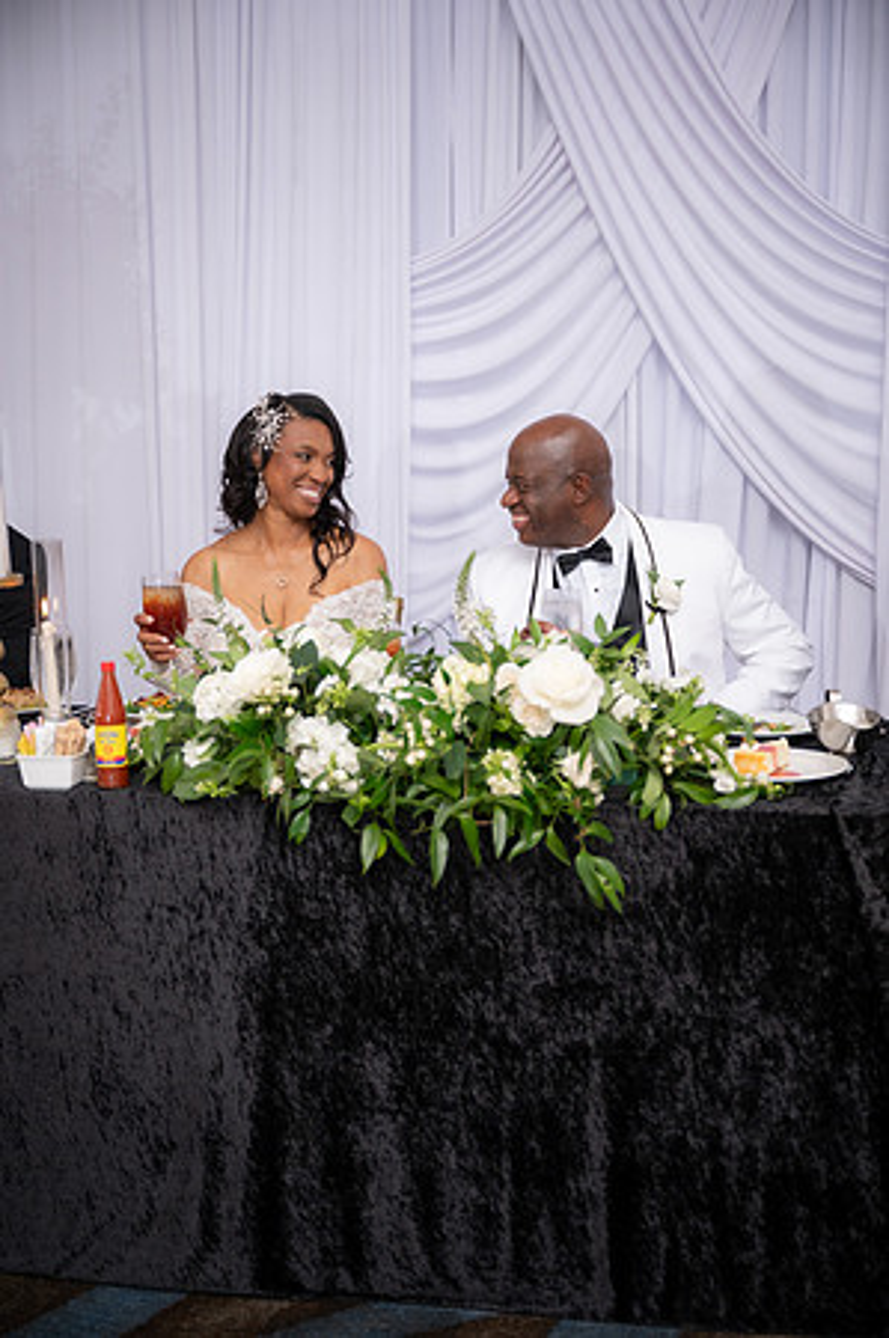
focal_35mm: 45
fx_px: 1671
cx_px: 444
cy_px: 669
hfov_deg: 29.8
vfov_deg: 43.6
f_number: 2.8
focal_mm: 45
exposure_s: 1/250
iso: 2000
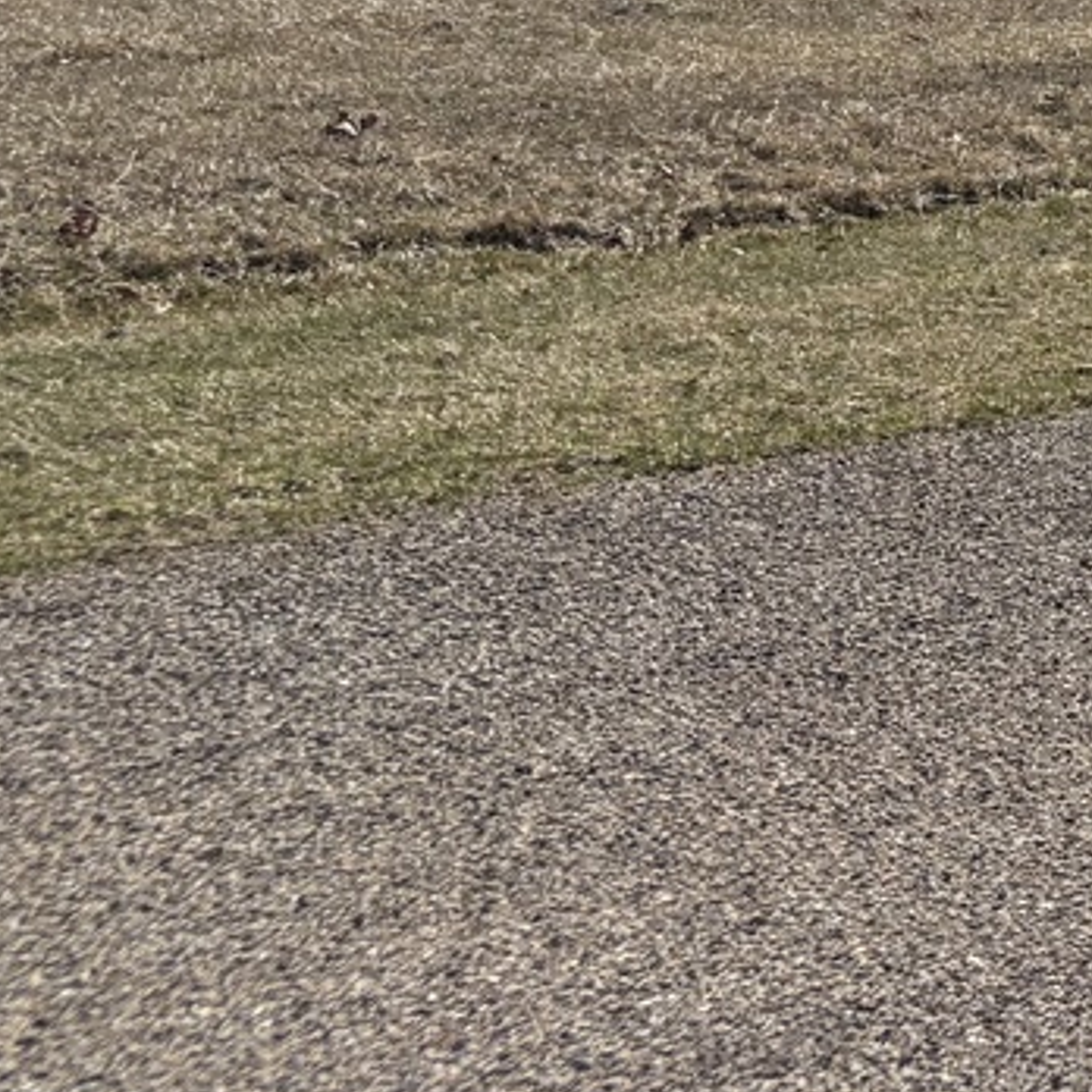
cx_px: 1585
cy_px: -436
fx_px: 3391
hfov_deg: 16.8
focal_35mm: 95
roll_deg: -1.0
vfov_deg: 16.9
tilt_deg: +0.7
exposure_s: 1/7194
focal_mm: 5.96
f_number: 1.6
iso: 50
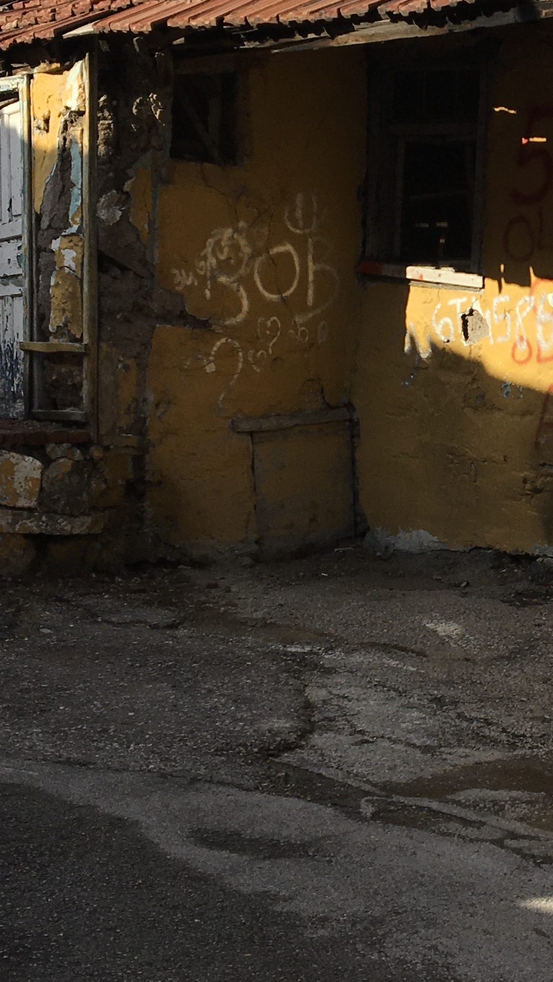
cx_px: 568
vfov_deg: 29.2
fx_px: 1877
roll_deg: -1.8
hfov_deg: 16.4
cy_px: 344
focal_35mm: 72
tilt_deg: -0.5
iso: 25
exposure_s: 1/1789
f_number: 2.2
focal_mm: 4.15
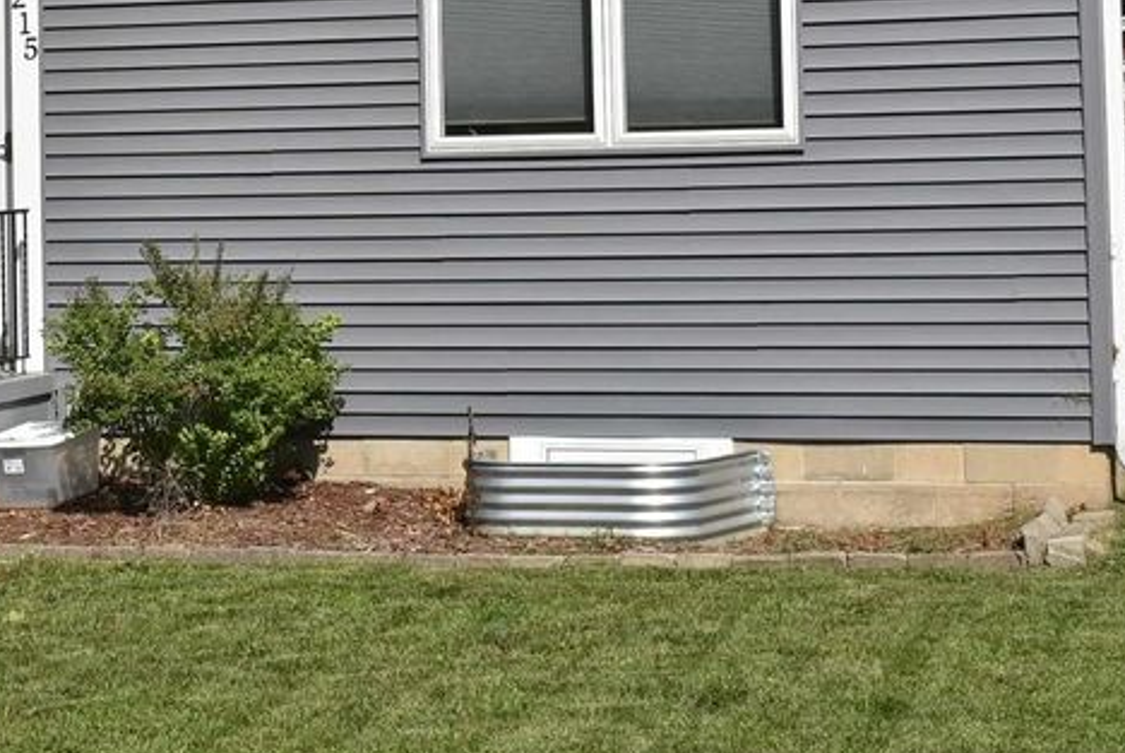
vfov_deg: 12.9
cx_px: 276
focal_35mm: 105
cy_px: -7
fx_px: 3284
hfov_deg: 19.3
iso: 100
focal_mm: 32
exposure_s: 1/400
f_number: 10
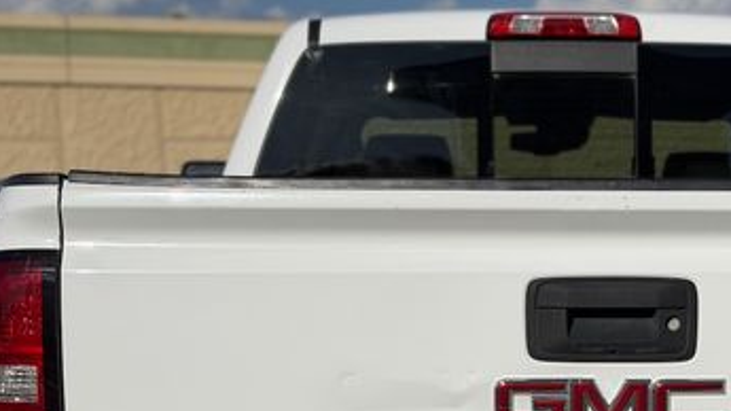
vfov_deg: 12.2
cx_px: 602
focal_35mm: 97
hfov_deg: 21.7
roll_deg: +1.9
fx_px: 1880
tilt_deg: -8.9
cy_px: 472
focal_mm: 6.76
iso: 64
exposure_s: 1/20408
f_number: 1.78
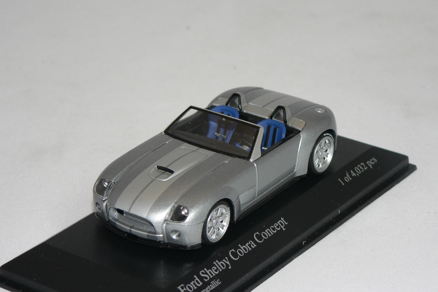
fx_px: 1545
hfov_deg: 16.1
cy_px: 148
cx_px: 219
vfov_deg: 10.8
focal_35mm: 127
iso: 80
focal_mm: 20.3
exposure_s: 1/60
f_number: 3.2
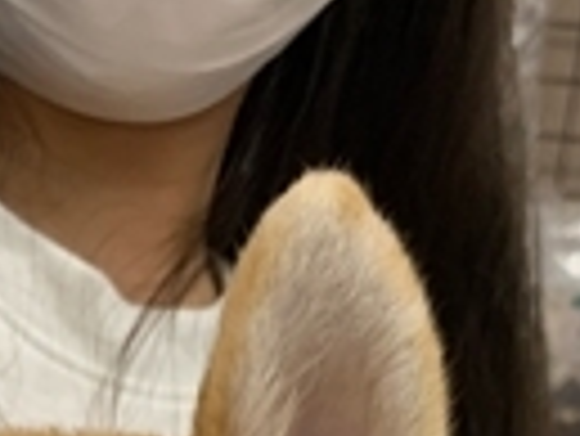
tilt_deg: -6.8
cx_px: -4
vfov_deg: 11.2
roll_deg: -7.6
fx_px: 2029
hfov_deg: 15.9
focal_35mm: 121
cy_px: 836
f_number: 1.8
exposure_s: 1/86
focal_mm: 4.25
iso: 100
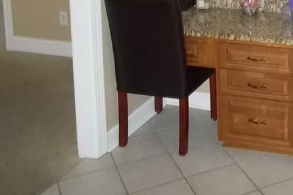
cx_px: 306
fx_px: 513
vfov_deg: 20.1
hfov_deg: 29.4
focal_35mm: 63
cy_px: -45
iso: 400
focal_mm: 4.6
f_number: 3.2
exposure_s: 1/25
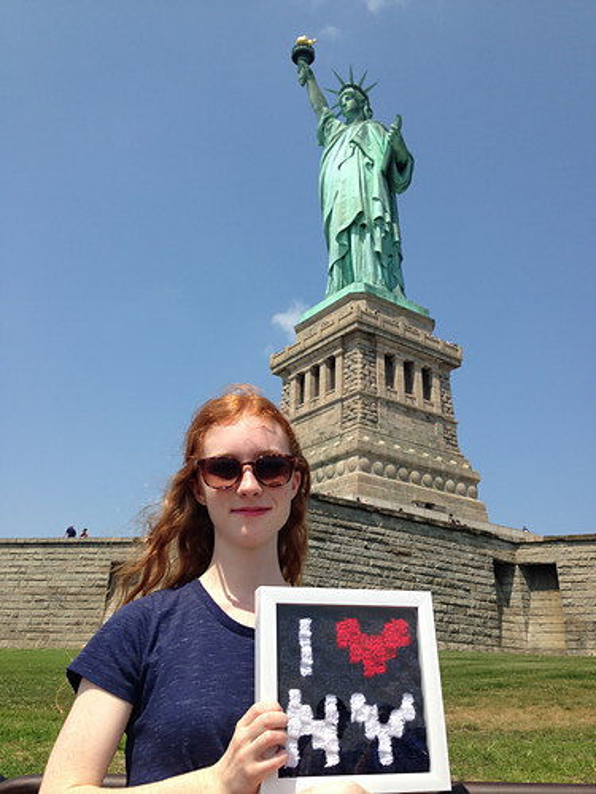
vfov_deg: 55.4
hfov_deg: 42.9
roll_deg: +0.2
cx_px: 298
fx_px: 758
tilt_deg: +22.7
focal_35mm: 33
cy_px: 397
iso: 50
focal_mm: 4.12
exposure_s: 1/1642
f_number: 2.4
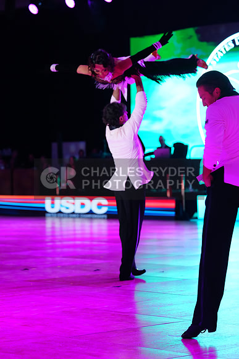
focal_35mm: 118
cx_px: 120
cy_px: 180
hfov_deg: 11.6
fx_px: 1174
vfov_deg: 17.3
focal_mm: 118
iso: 2000
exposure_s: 1/400
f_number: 4
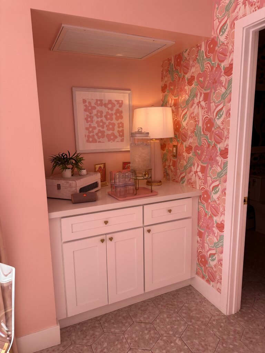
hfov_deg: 56.8
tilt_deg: -10.9
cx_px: 132
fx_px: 245
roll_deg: +0.8
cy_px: 176
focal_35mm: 24
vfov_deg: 71.6
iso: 80
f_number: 1.78
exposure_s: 1/273
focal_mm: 6.86
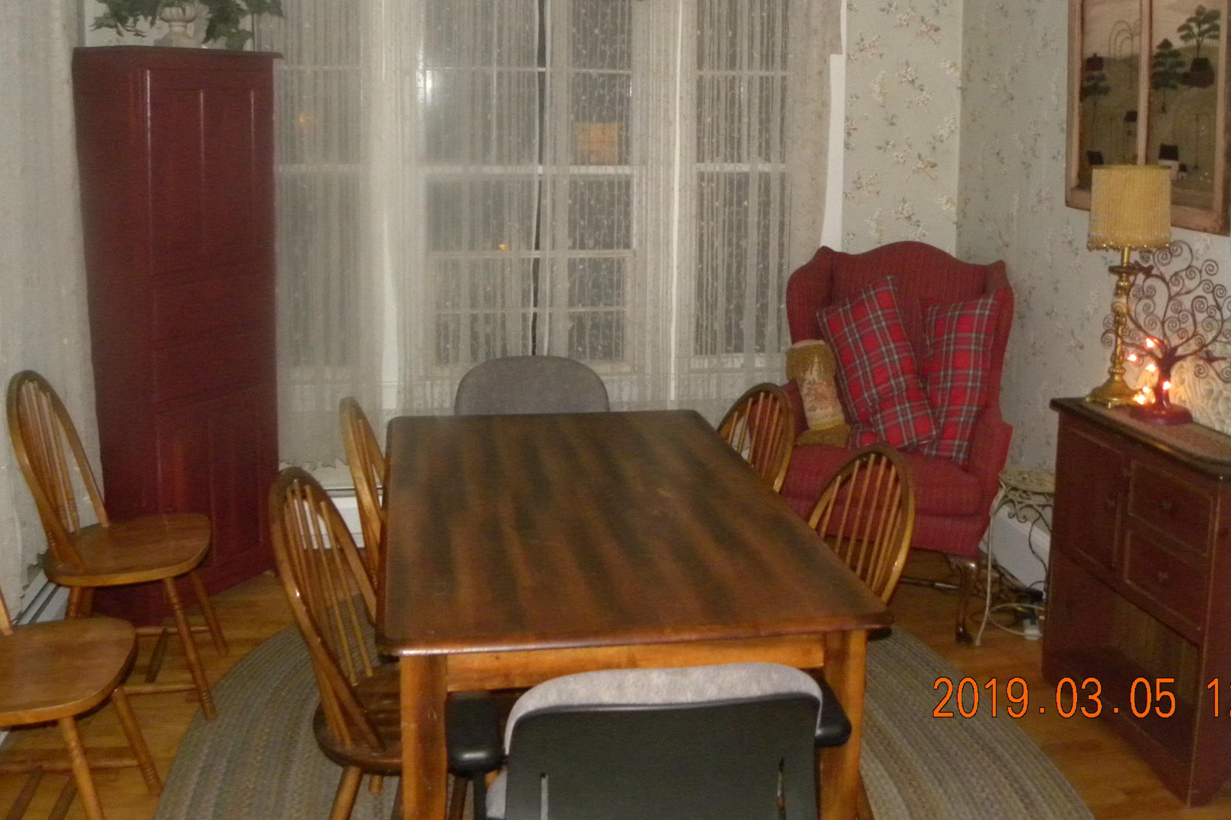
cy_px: 225
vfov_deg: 37.1
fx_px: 1197
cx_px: 625
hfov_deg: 54.4
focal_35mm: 35
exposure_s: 1/30
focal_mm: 4.6
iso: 400
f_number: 2.8
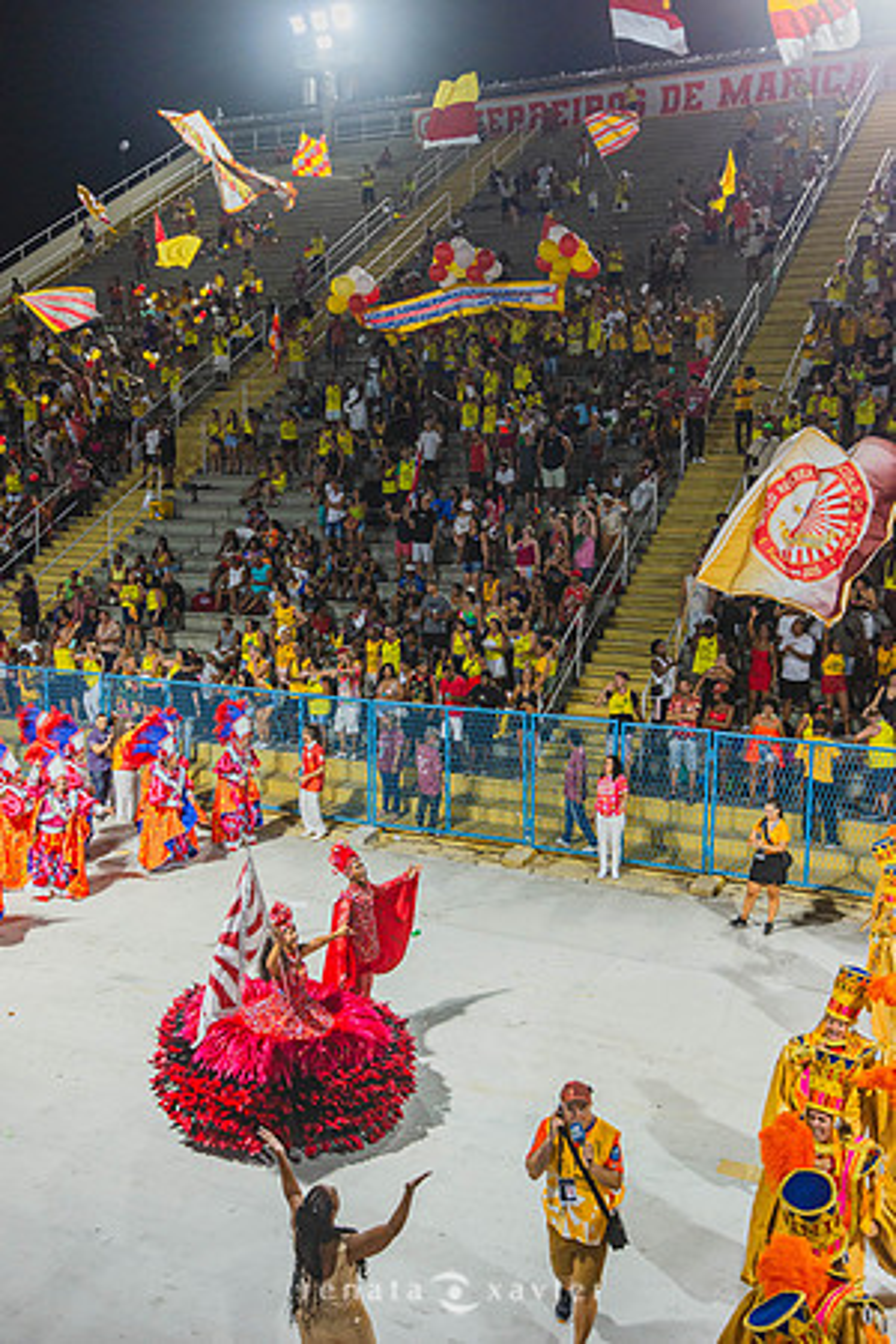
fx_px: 1307
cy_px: 672
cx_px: 448
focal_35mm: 35
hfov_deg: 37.9
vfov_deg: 54.4
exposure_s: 1/320
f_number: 4
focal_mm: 35
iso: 1600
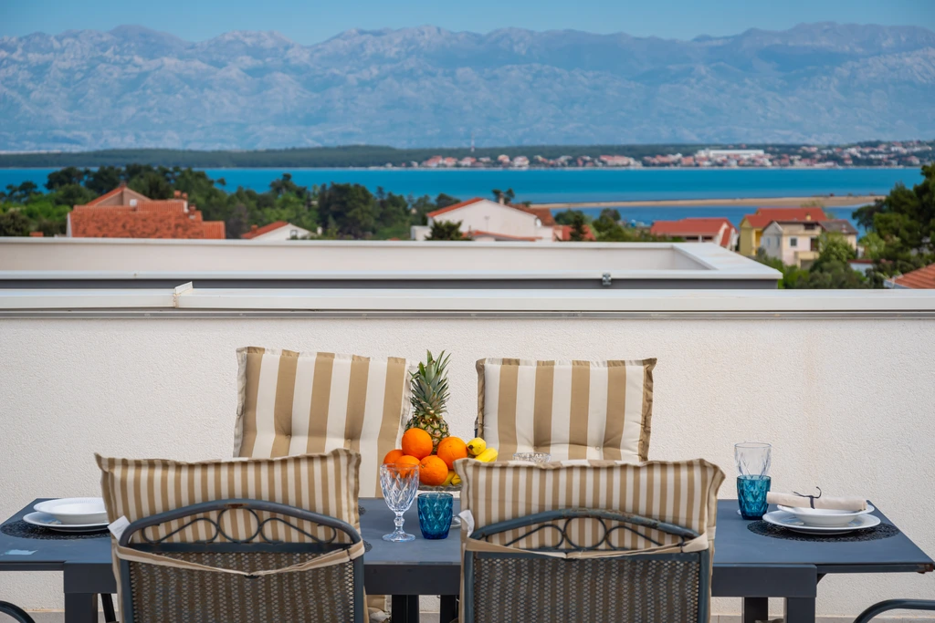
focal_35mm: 80
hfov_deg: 25.4
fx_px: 2078
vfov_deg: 17.1
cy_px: 312
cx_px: 468
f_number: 8
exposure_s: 1/400
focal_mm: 80
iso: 100
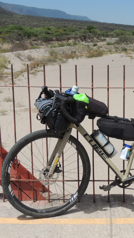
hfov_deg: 18.9
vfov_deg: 33.3
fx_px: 398
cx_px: 114
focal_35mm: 63
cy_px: 120
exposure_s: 1/1600
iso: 100
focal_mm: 7.6
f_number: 3.8
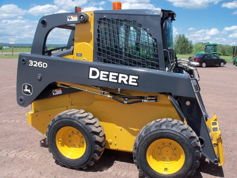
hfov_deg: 52.6
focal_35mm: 35
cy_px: 89
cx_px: 118
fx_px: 240
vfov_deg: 40.7
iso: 80
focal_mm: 6.3
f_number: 5.5
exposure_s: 1/400
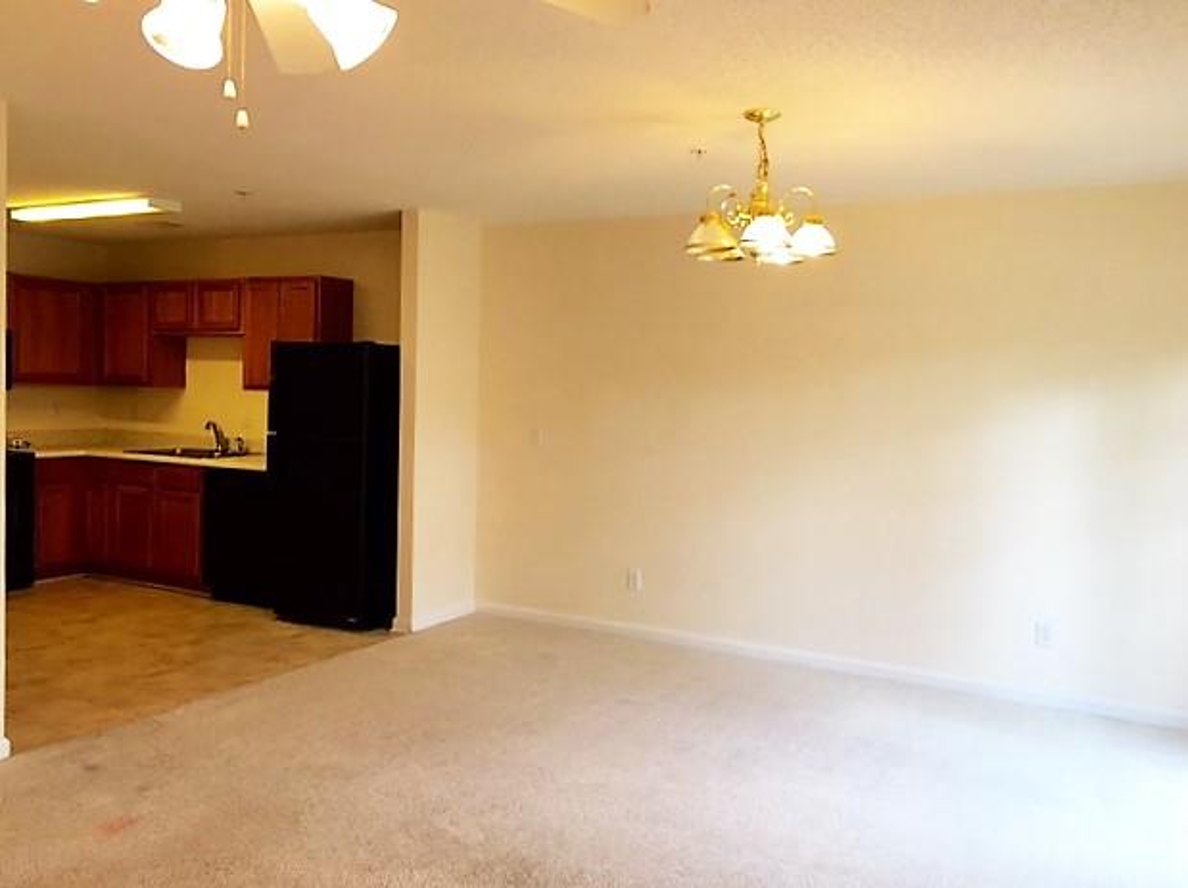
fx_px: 994
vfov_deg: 48.2
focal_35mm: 29
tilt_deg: -3.1
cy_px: 444
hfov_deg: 61.7
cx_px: 594
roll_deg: +1.2
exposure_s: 1/30
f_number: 2.2
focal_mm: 4.15
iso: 32
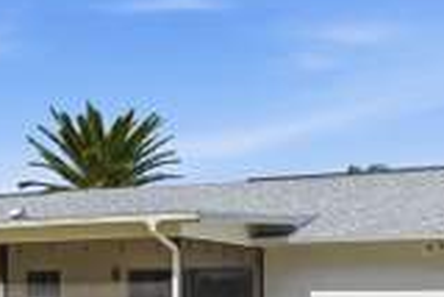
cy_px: 364
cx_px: 178
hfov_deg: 25.0
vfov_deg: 16.2
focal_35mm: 81
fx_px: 1000
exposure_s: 1/2500
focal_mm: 27
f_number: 8
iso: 200
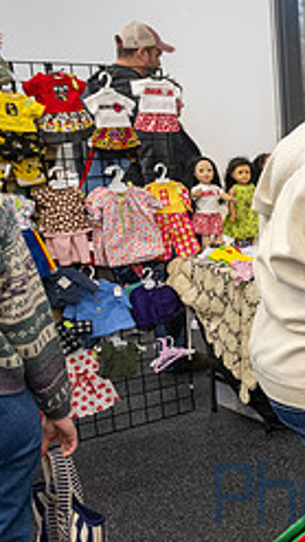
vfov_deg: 35.4
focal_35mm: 59
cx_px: 533
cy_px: 315
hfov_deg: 17.1
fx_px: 848
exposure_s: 1/125
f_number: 4
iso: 1250
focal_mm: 24
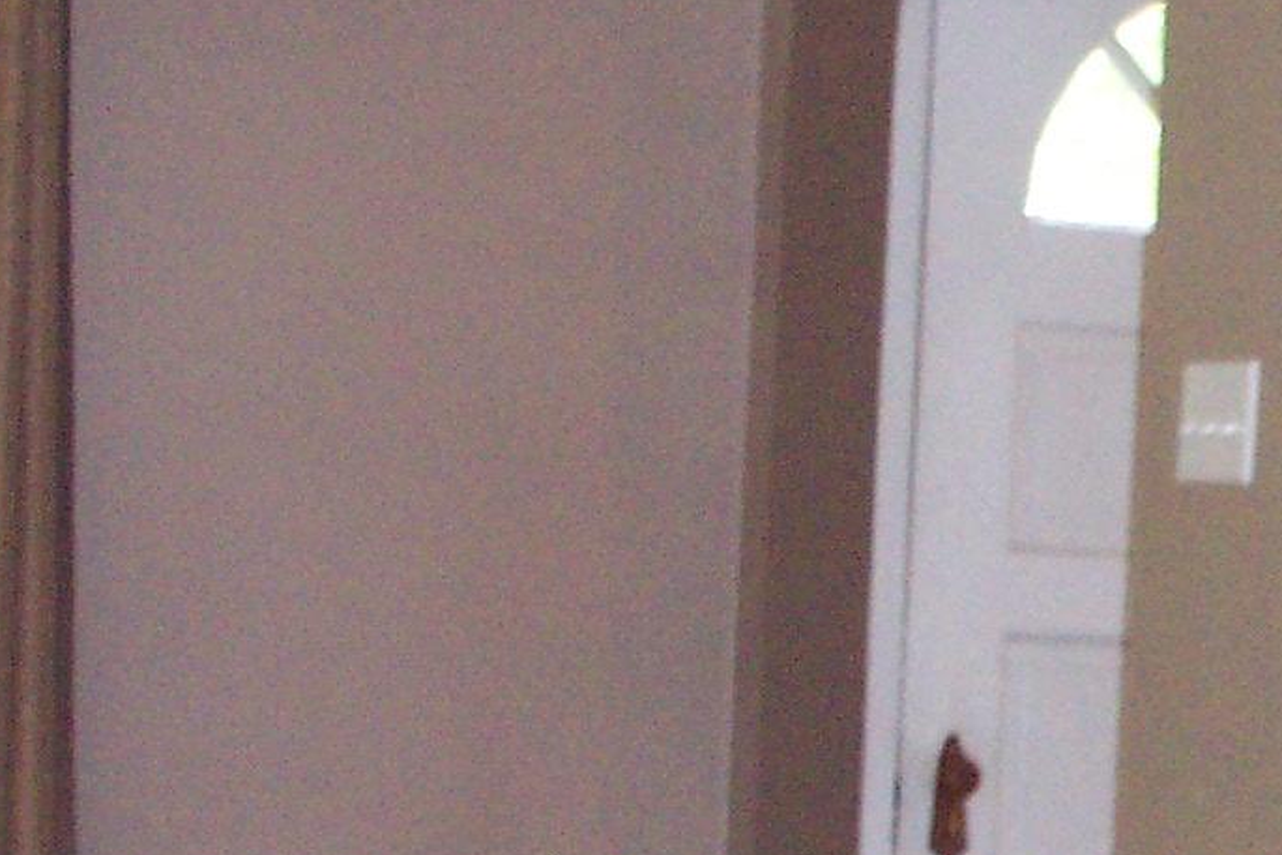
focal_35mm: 125
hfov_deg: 15.7
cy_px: 1089
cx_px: 1580
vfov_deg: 10.7
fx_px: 4452
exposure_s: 1/30
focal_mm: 7.5
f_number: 2.8
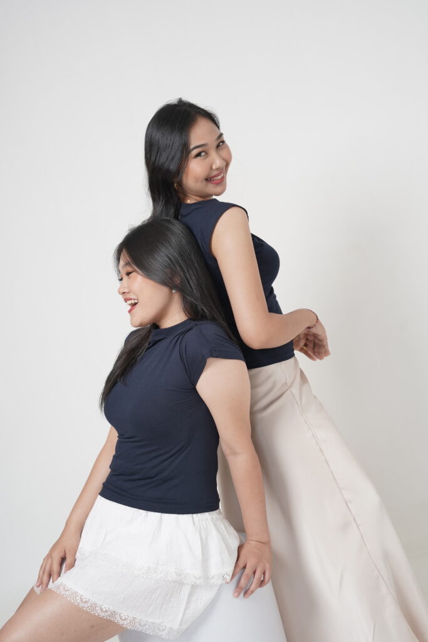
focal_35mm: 50
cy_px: 321
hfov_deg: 27.0
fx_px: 891
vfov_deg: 39.6
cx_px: 214
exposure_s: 1/125
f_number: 4.5
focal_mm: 50
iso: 250
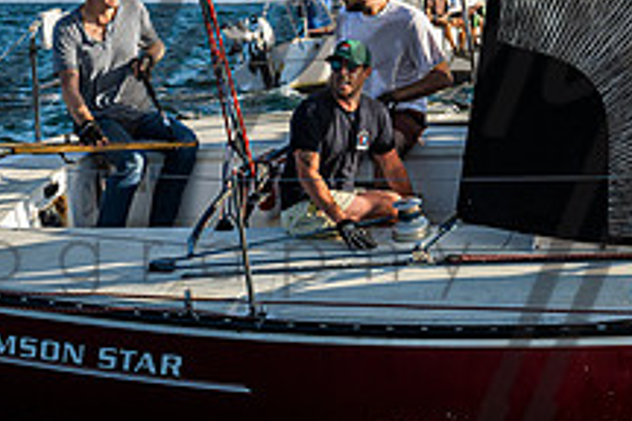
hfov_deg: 9.0
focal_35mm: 229
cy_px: 37
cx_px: 342
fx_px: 4020
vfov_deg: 6.0
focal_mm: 84
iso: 100
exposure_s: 1/1000
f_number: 6.3
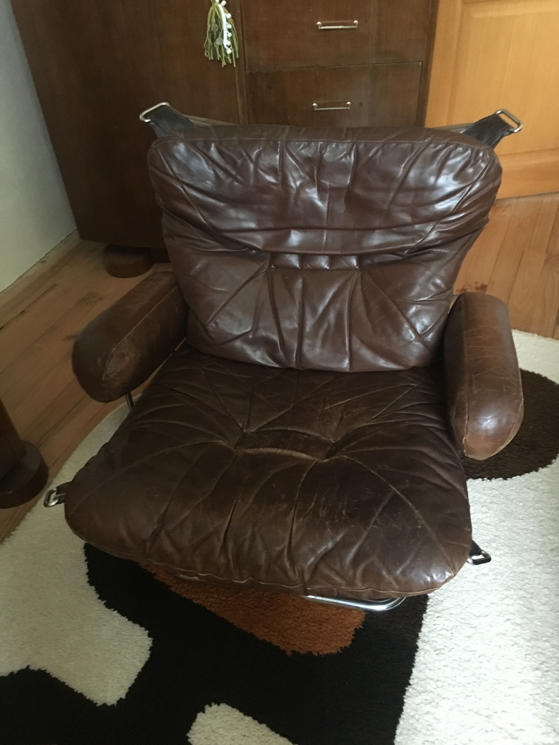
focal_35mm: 29
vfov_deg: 61.7
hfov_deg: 48.2
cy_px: 372
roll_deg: +3.4
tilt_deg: -44.3
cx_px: 280
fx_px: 624
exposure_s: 1/17
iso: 320
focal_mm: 4.15
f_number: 2.2
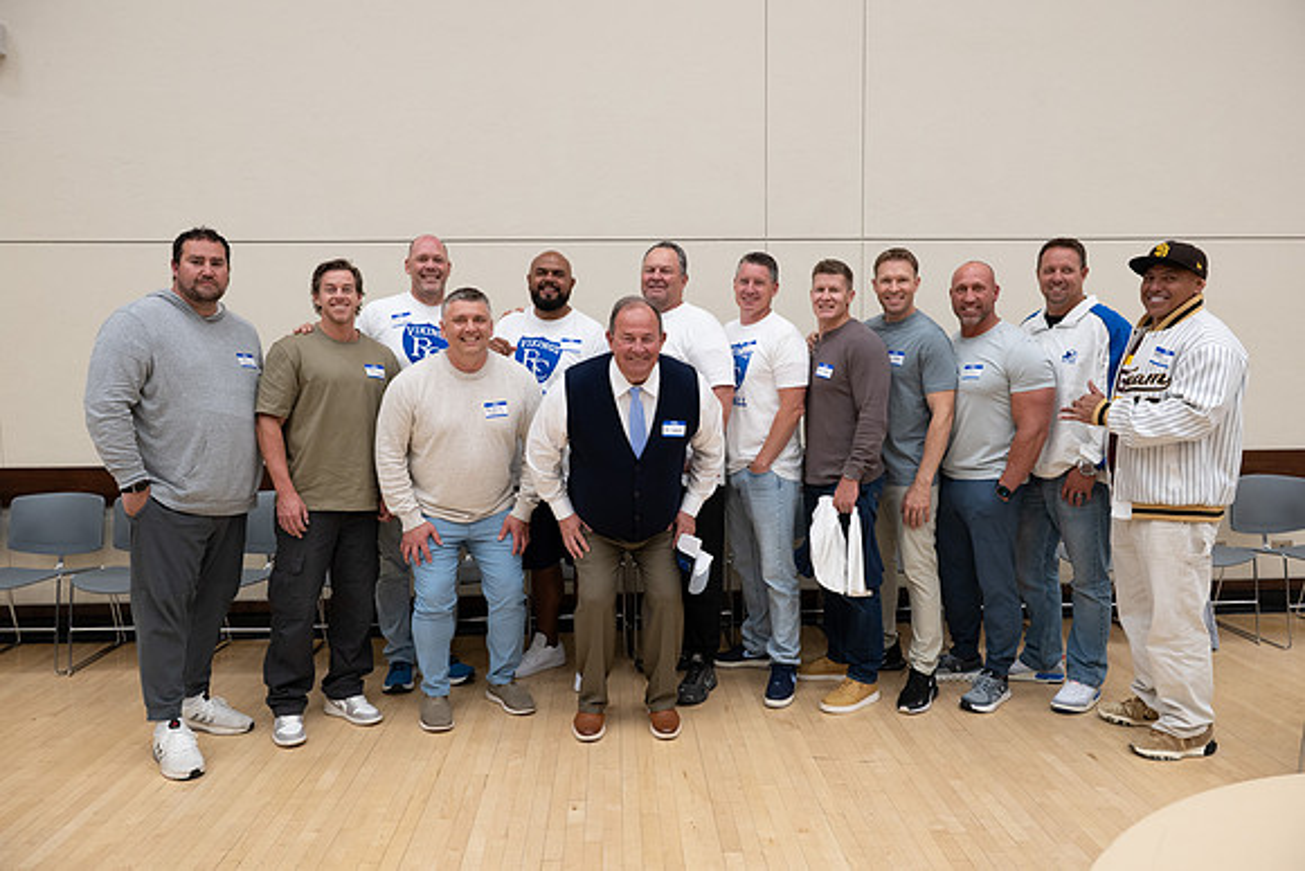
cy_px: 436
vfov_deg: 53.2
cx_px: 652
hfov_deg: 73.7
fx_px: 870
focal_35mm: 24
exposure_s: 1/160
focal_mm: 24
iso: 2000
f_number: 5
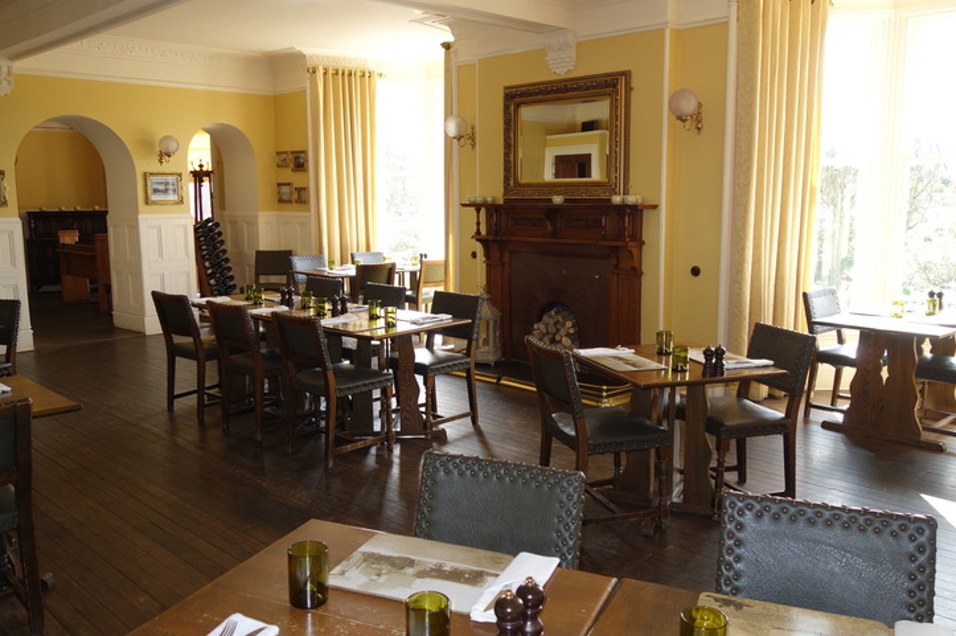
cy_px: 309
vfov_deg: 42.3
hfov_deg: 60.3
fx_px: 823
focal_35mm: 31
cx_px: 487
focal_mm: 10.4
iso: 125
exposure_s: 1/100
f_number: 2.5
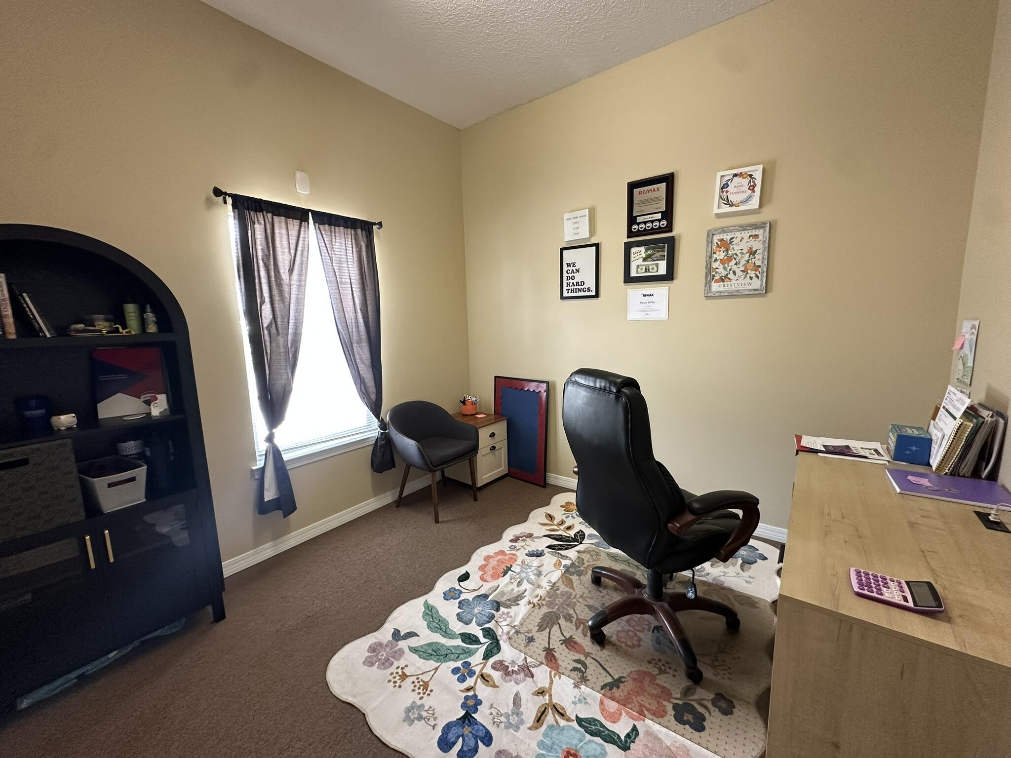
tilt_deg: -6.5
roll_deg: +0.8
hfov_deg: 102.1
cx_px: 506
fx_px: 409
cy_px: 379
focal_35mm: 14
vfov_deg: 85.7
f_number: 2.2
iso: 200
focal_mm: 2.22
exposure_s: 1/60
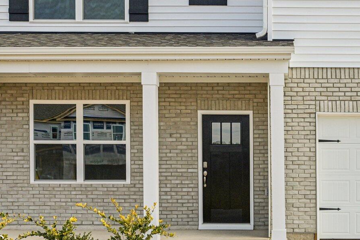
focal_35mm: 55
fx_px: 550
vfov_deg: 23.4
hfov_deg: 34.8
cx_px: 300
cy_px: -9
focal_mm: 24
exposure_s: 1/500
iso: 200
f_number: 9
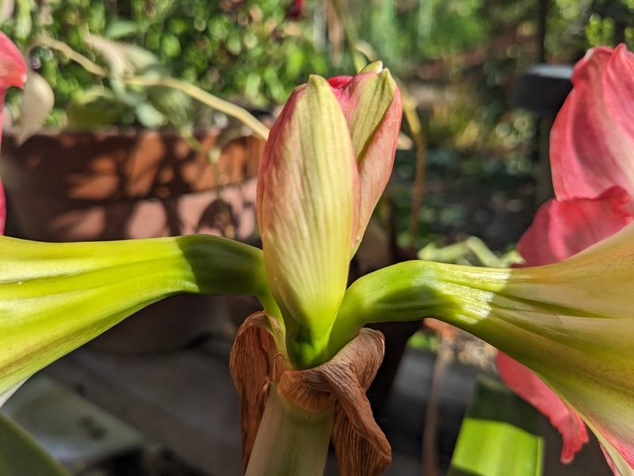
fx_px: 495
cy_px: 238
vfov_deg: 51.4
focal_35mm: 27
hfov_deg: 65.3
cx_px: 317
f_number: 1.73
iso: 63
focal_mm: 4.38
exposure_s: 1/3906
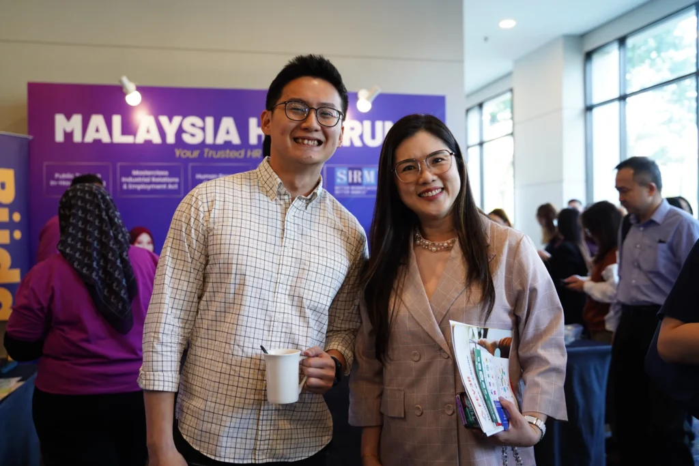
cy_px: 233
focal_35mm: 35
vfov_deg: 37.9
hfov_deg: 54.4
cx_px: 350
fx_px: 680
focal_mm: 35
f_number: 3.2
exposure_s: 1/200
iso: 1250
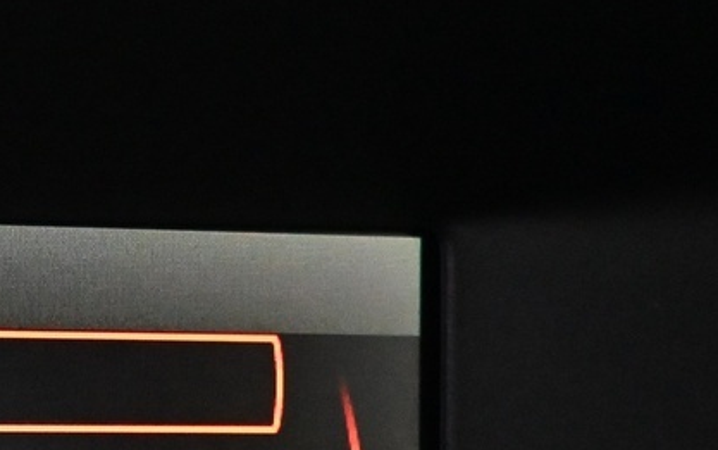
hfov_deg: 20.2
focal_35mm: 95
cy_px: 583
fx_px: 1860
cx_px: -181
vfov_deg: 13.3
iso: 5000
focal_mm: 16
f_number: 3.5
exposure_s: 1/60
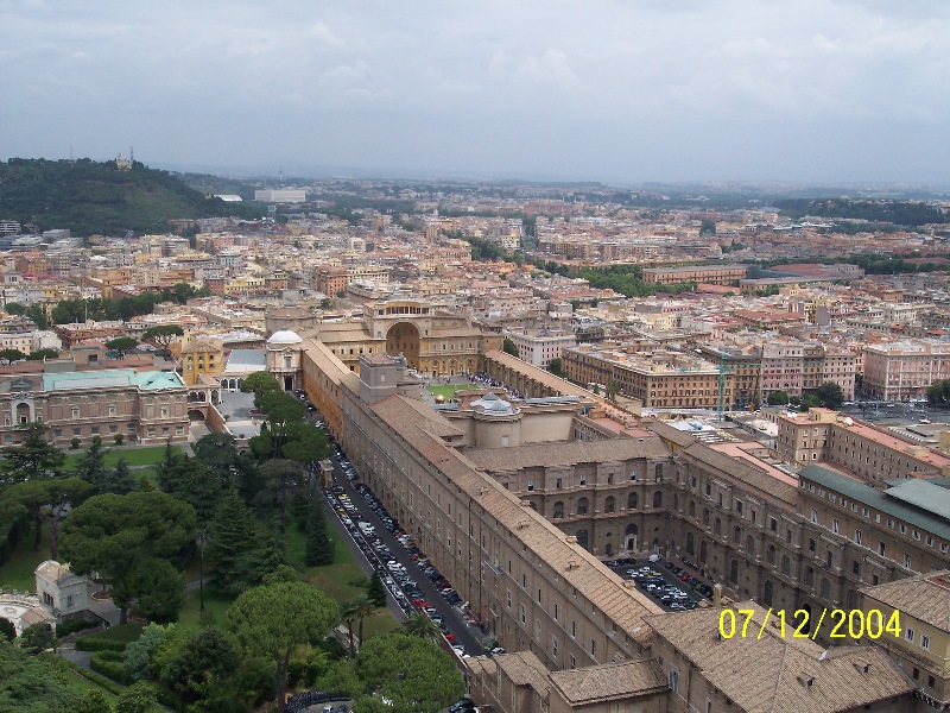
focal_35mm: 38
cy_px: 356
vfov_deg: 37.7
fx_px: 1043
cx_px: 475
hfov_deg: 49.0
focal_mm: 8
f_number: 4.8
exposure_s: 1/1000
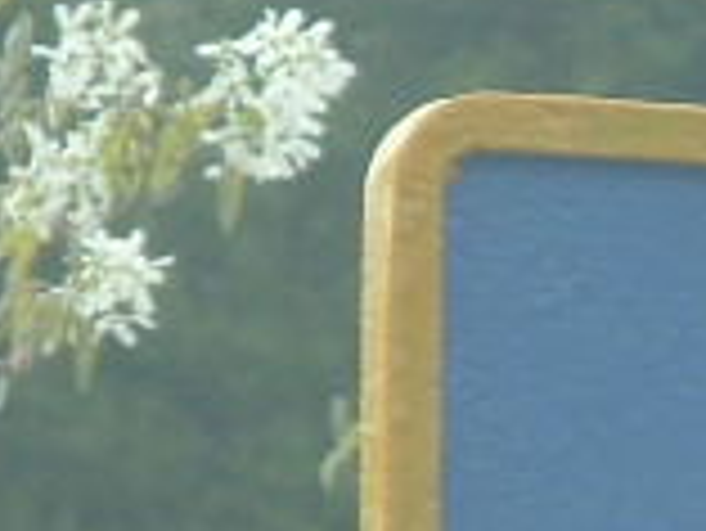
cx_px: 1830
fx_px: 25248
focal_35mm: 1237
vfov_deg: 1.2
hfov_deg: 1.6
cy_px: 1012
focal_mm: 31.5
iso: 50
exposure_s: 1/154
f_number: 4.6
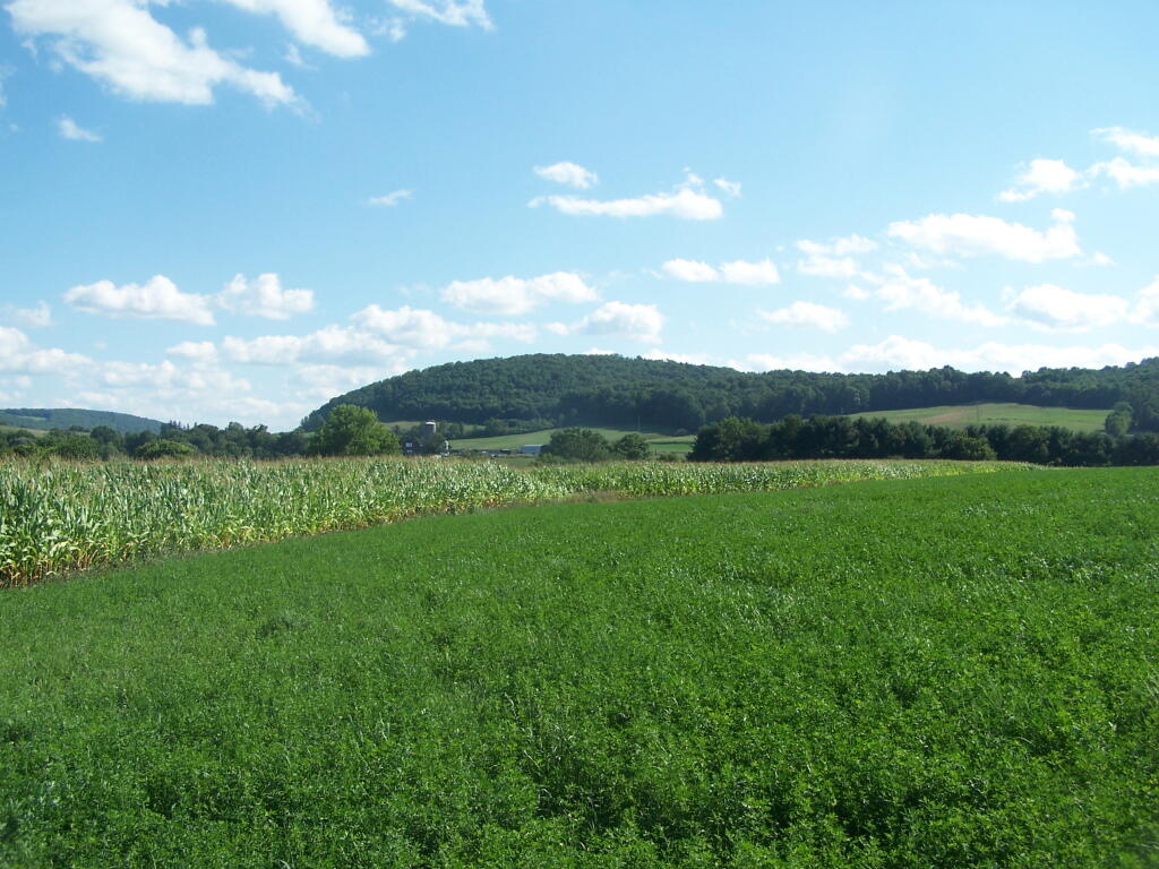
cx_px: 580
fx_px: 1272
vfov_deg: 37.7
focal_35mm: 38
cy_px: 434
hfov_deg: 49.0
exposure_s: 1/800
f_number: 4
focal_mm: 6.3
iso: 80
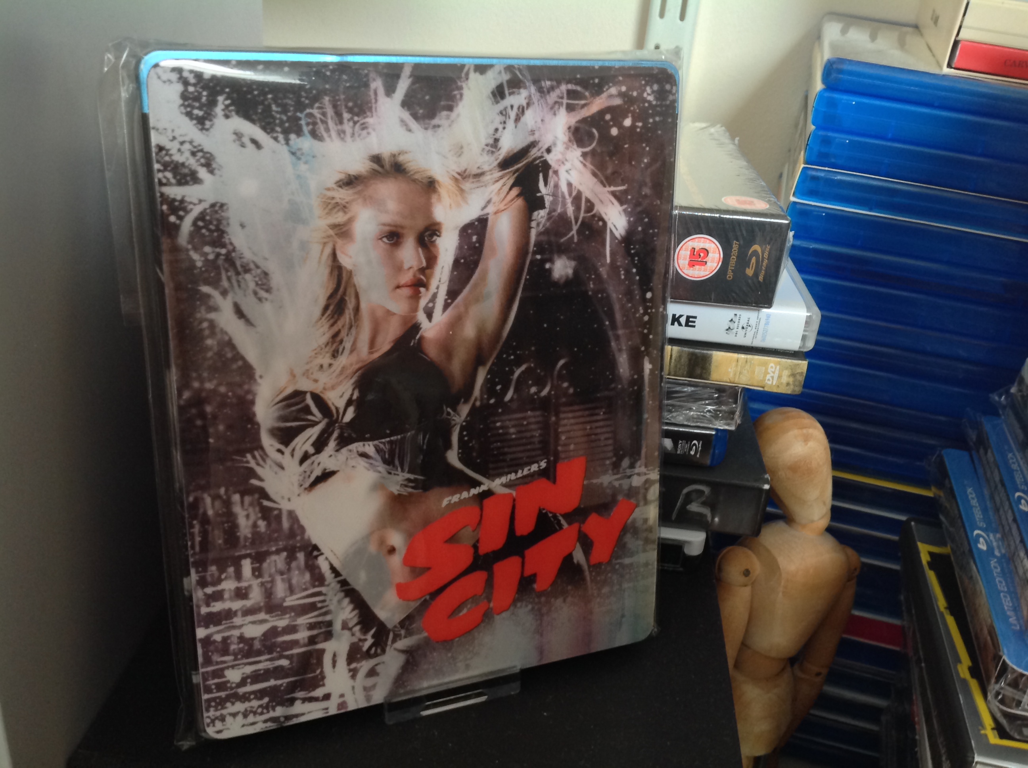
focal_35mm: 35
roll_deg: -5.4
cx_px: 514
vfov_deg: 40.6
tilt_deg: -27.2
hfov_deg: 52.7
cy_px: 384
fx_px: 1038
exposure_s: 1/15
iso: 160
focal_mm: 4.28
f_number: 2.4
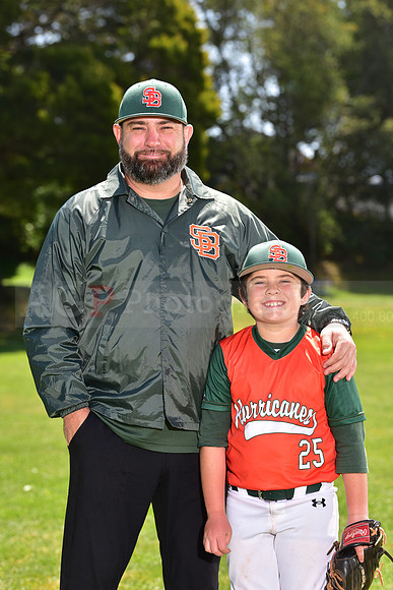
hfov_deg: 12.2
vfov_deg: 18.3
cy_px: 295
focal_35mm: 112
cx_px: 196
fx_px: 1833
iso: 80
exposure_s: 1/200
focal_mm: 112
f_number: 5.6
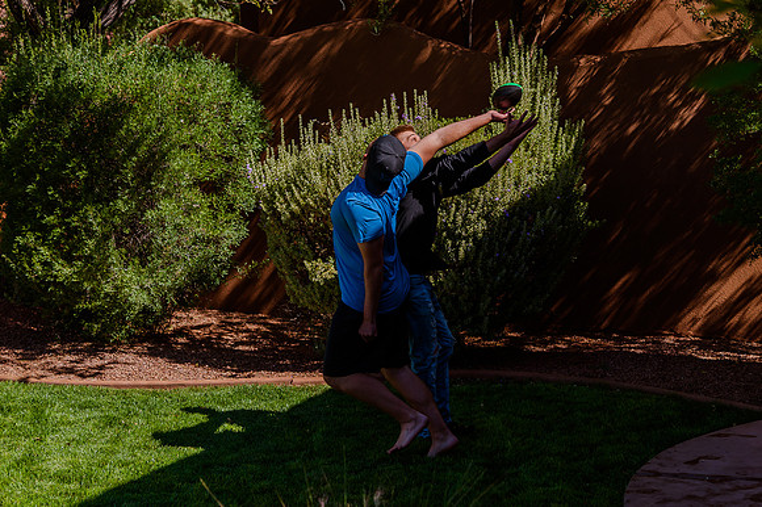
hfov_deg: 30.6
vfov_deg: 20.7
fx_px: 1389
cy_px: 210
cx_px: 421
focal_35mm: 66
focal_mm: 55
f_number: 5
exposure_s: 1/800
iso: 125
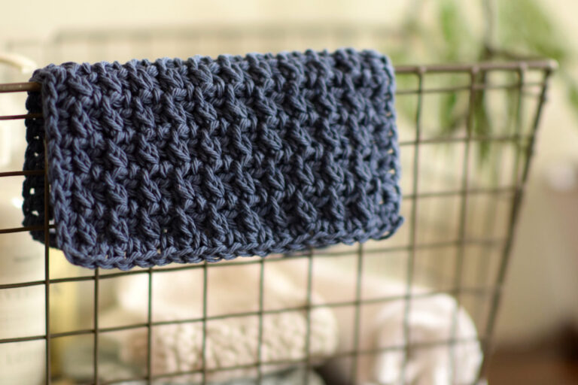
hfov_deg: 16.1
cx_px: 289
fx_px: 2047
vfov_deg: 10.8
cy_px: 192
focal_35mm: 128
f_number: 1.4
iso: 900
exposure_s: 1/125
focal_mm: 85
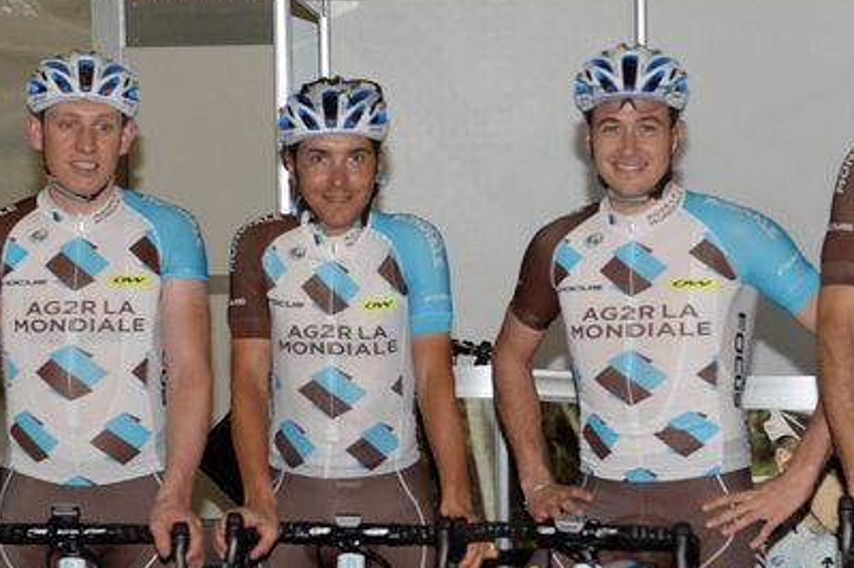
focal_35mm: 114
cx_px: 534
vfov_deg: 12.0
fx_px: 2702
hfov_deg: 17.9
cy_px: 410
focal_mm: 38
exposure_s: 1/250
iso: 200
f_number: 2.8
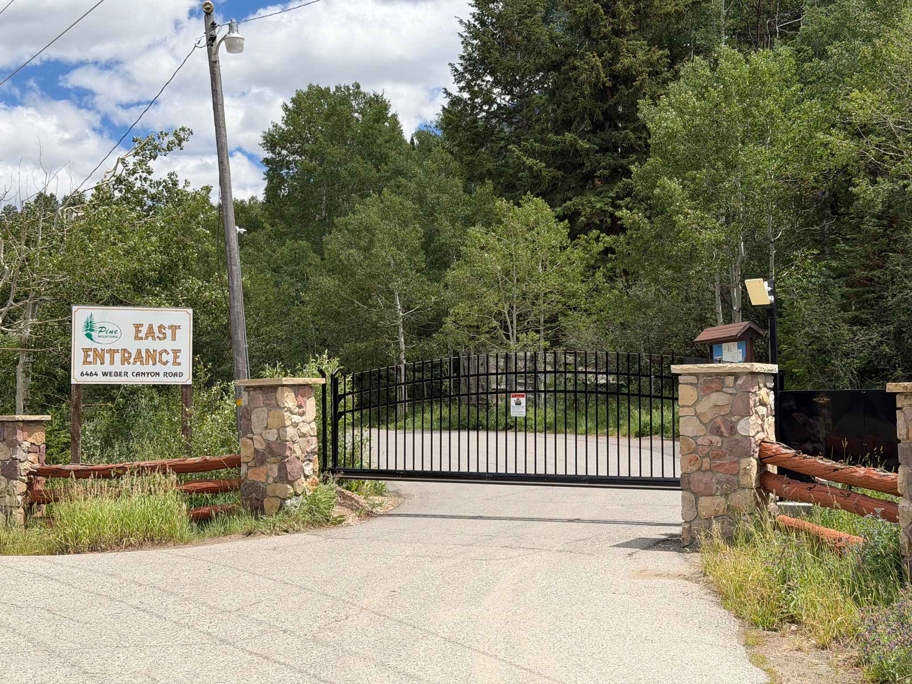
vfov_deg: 30.3
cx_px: 456
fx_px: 1265
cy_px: 342
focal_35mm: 48
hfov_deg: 39.7
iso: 64
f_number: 1.78
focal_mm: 6.76
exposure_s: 1/4098
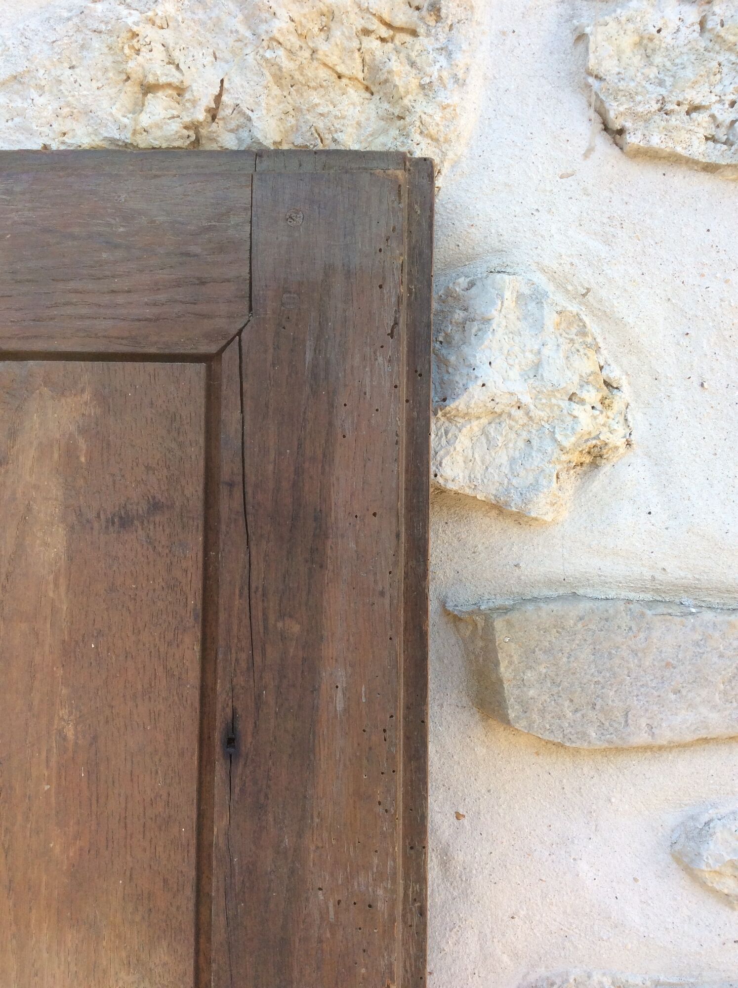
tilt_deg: -9.6
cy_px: 494
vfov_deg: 56.9
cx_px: 369
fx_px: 912
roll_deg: -0.6
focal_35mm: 32
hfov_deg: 44.1
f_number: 2.4
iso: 32
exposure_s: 1/105
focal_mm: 3.3
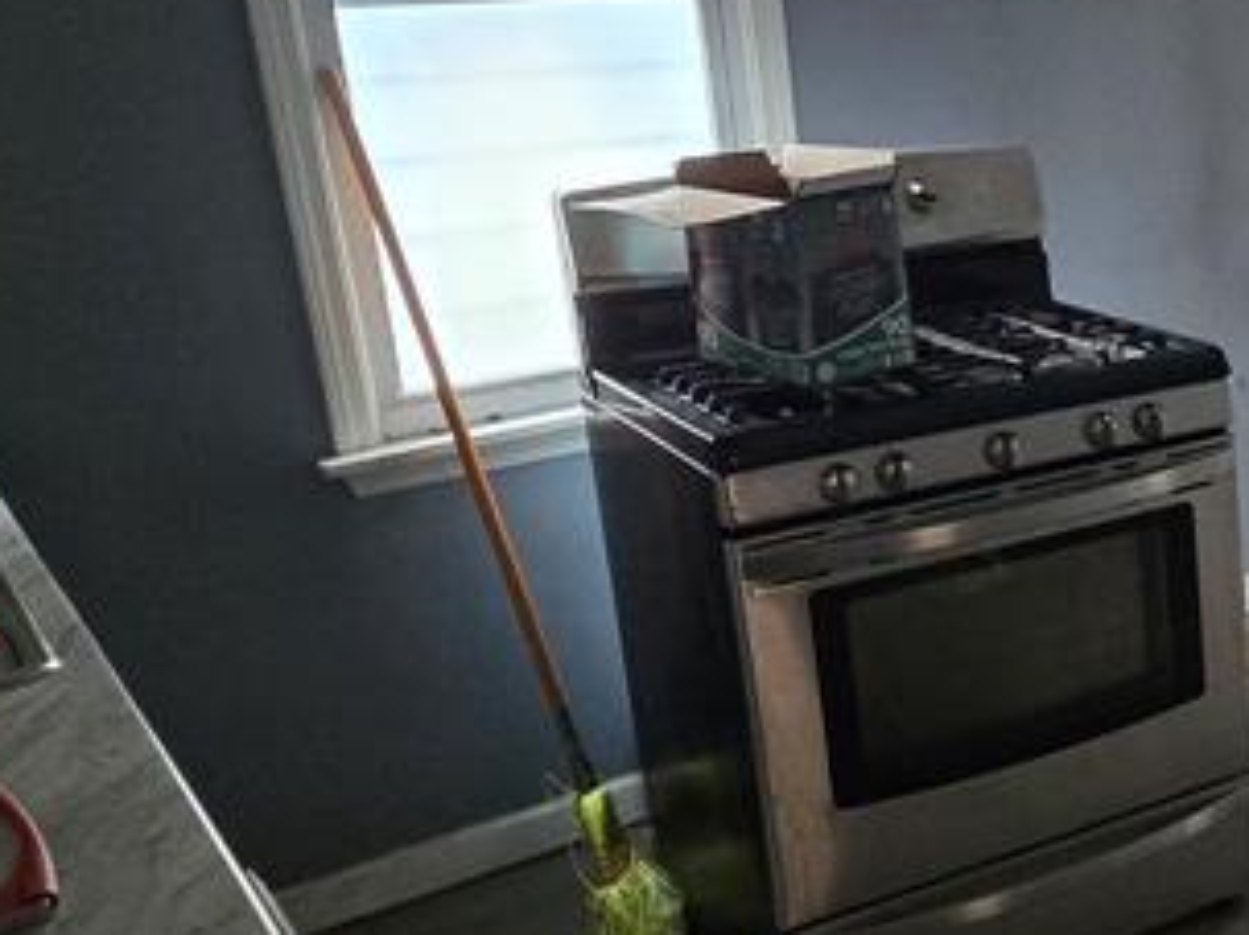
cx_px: 1397
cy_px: 465
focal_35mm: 44
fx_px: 1587
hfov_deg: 36.0
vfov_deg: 32.9
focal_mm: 2.2
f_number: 2.2
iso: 800
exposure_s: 1/60
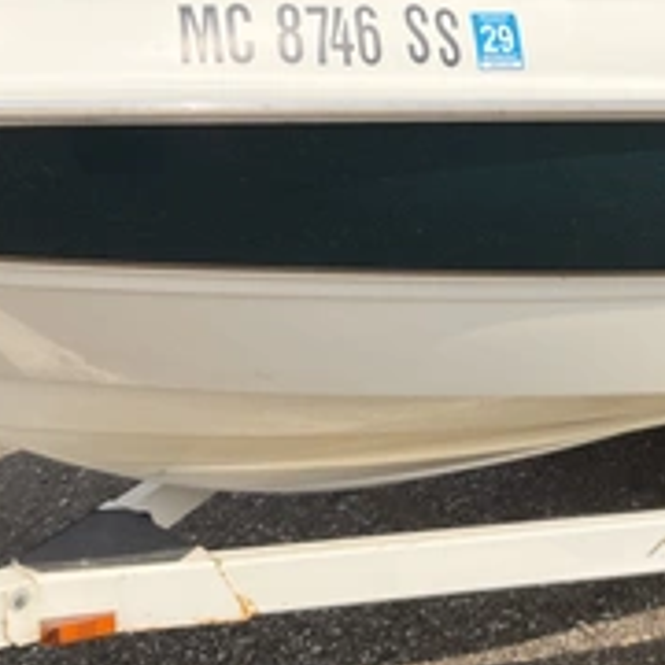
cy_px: 211
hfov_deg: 29.3
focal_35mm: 57
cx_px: 536
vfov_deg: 29.8
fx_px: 1239
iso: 25
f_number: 1.8
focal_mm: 3
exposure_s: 1/2959
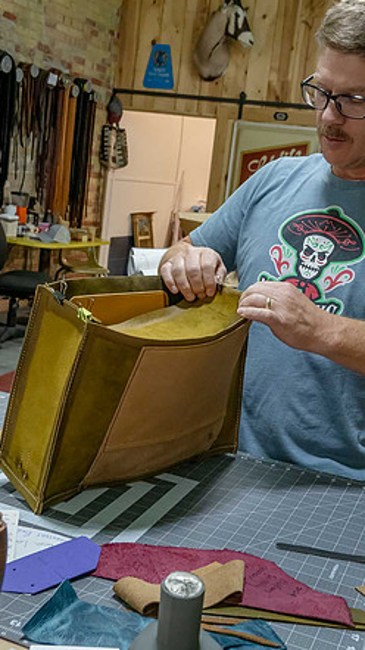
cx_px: 213
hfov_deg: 25.9
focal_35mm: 46
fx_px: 792
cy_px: 323
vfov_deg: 44.6
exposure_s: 1/100
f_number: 4.5
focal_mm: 15.9
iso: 1600
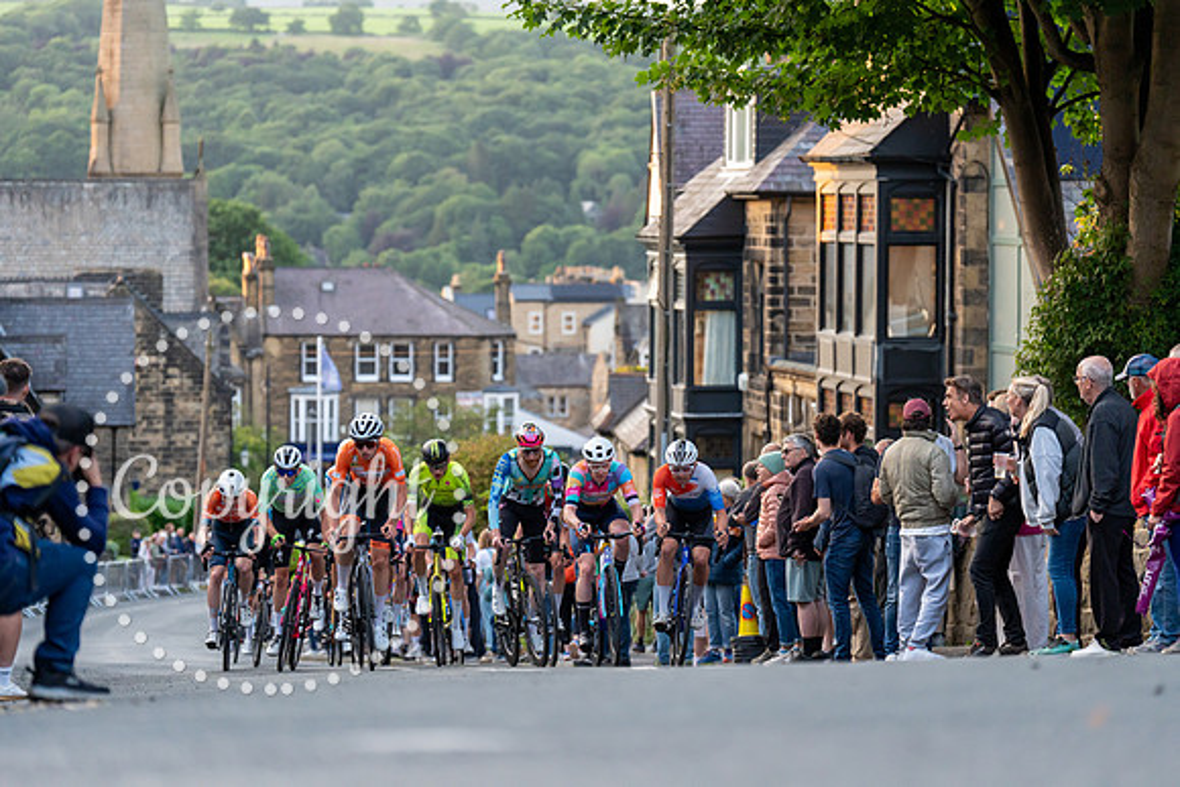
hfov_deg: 16.9
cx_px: 590
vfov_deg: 11.3
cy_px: 394
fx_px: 3967
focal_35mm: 121
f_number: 2.8
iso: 2000
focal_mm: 121
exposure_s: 1/1000
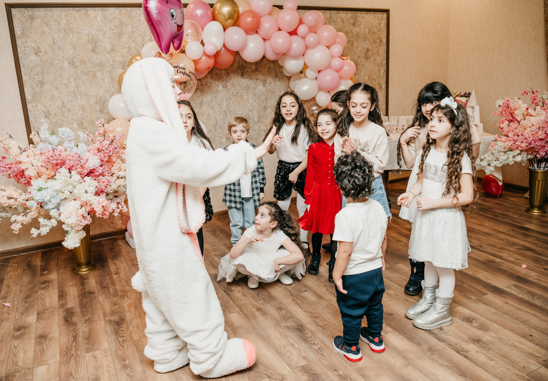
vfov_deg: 47.4
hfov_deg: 64.5
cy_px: 197
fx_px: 434
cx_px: 253
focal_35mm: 28
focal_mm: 26
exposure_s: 1/160
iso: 250
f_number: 4
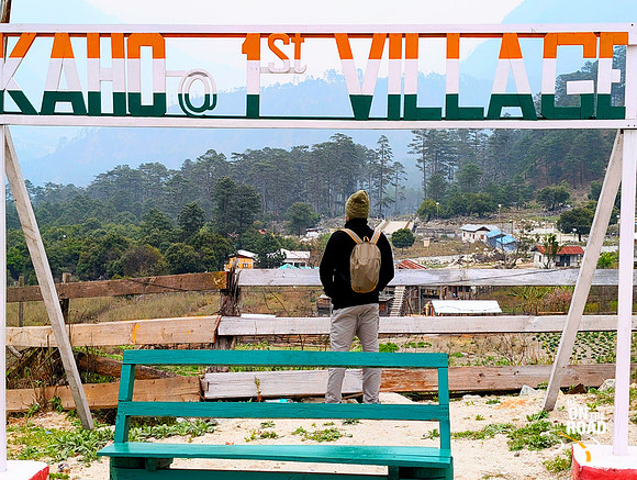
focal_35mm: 49
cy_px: 240
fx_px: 903
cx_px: 318
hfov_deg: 38.8
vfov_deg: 29.8
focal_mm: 6.9
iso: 19
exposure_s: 1/53.3
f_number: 1.68
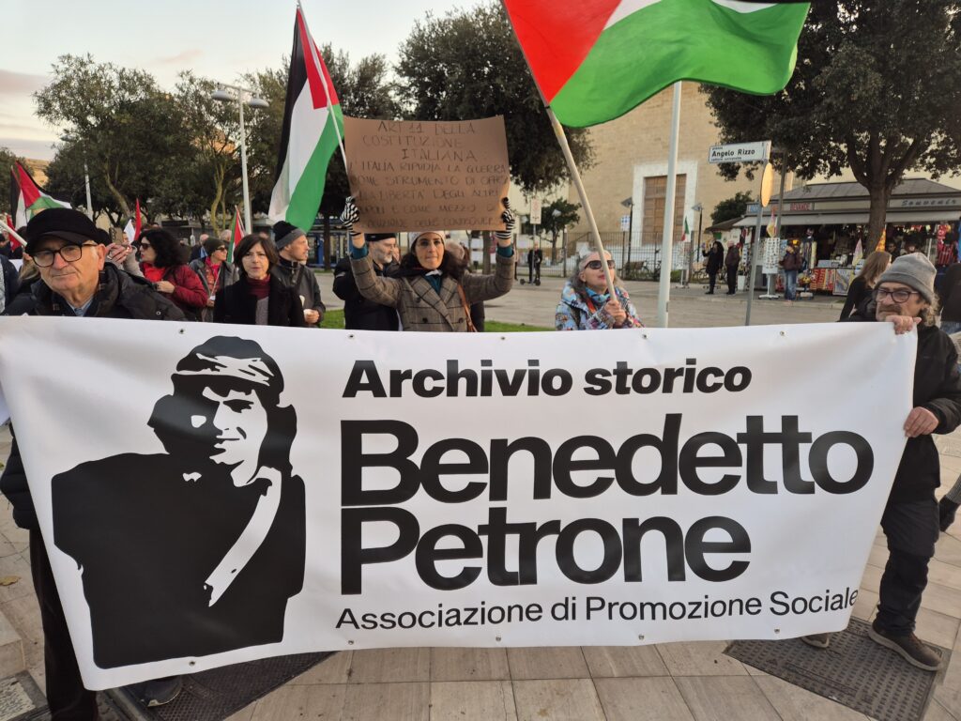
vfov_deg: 58.9
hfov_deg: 73.9
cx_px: 480
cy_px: 360
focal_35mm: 23
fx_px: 639
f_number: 1.8
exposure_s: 1/180
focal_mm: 5.4
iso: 50
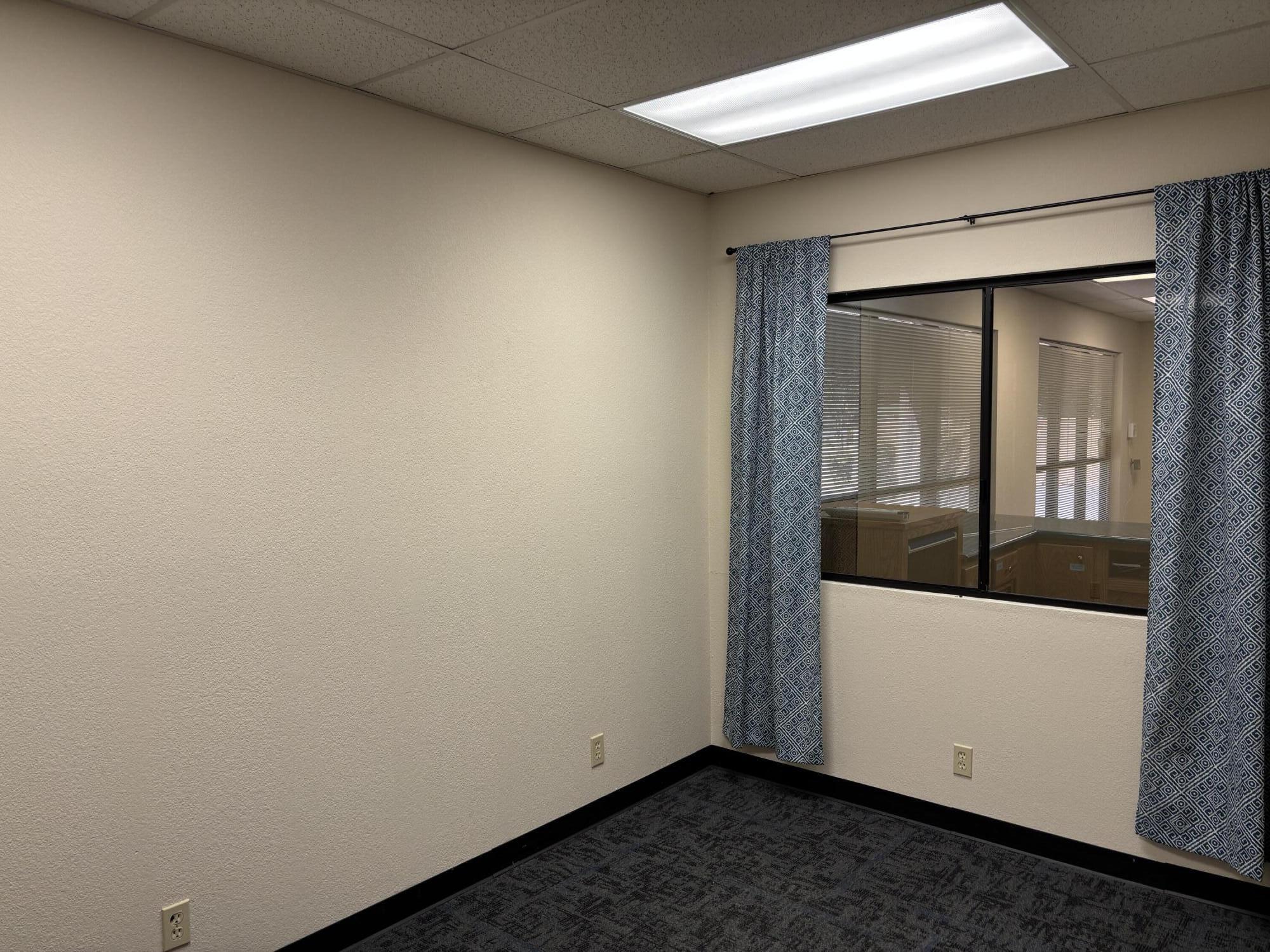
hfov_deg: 67.3
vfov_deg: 53.1
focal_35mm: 26
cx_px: 635
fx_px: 954
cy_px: 476
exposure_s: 1/60
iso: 80
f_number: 1.6
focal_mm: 5.96
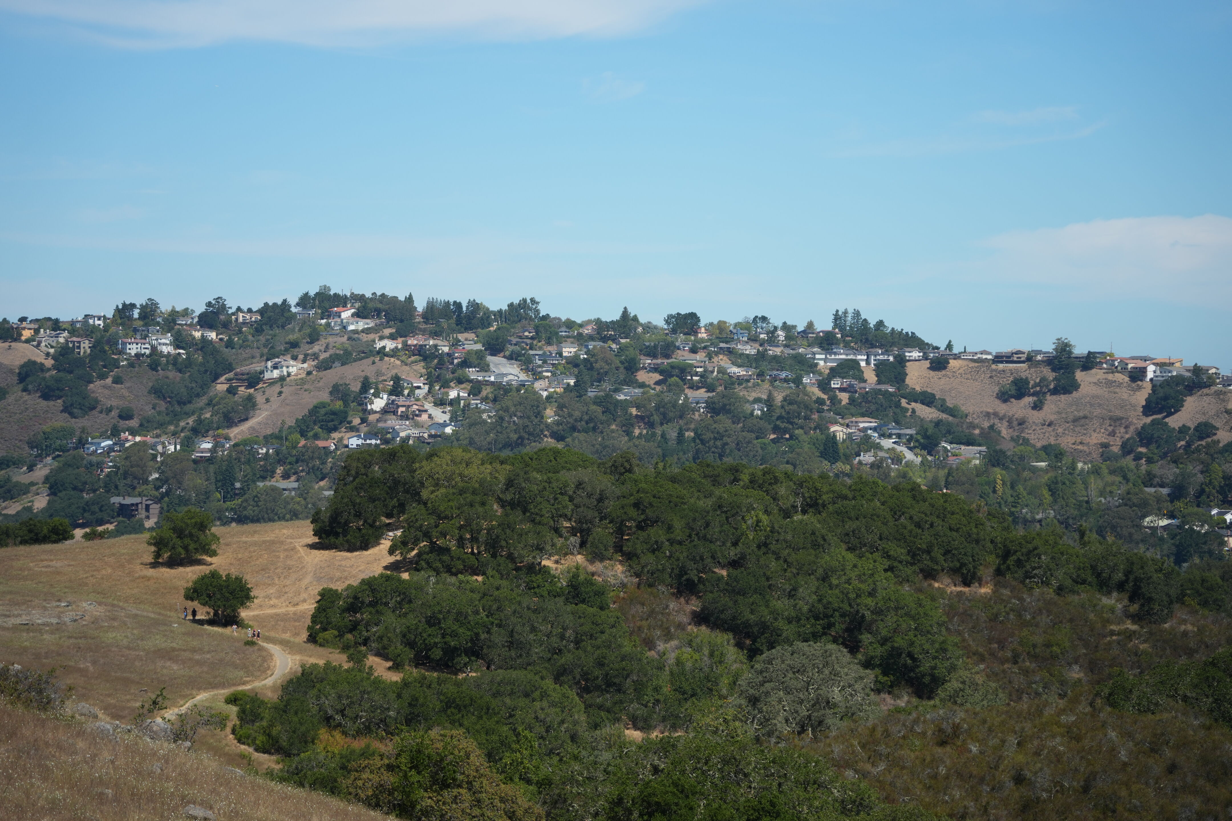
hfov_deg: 16.8
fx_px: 4175
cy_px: 410
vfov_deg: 11.2
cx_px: 616
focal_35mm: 122
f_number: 5.6
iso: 320
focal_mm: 122
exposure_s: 1/1600
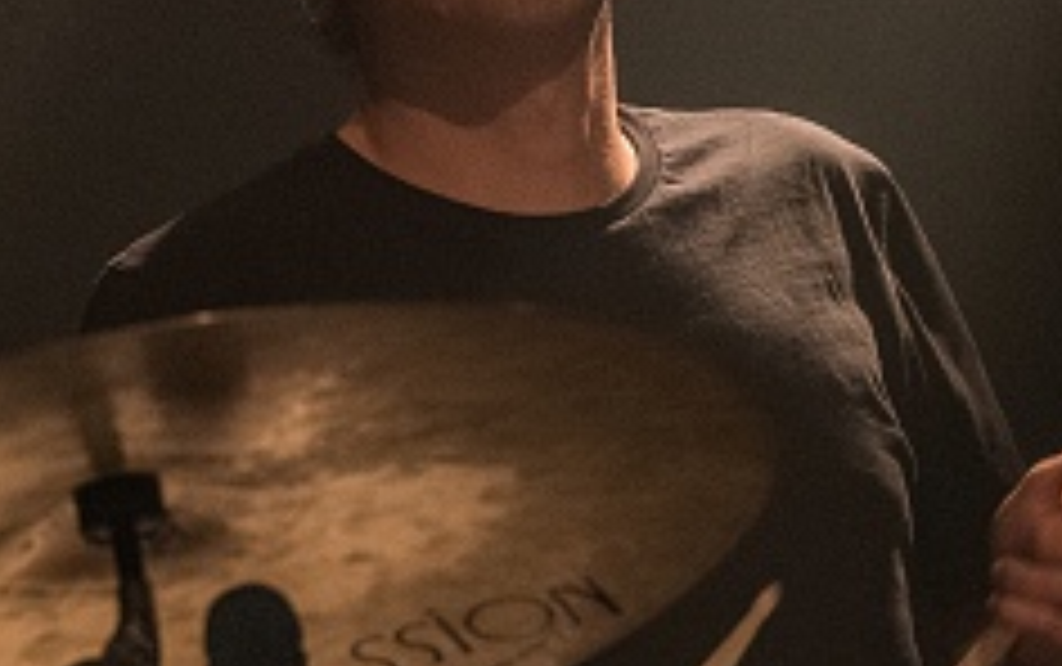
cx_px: 459
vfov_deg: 2.1
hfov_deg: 3.4
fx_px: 18020
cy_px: 245
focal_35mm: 622
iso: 2500
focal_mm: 200
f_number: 4.5
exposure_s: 1/80
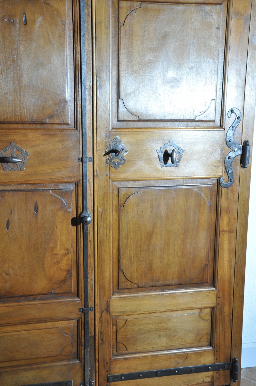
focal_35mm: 45
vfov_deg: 43.7
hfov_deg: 29.8
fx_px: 481
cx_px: 128
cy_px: 193
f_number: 5.6
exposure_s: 1/40
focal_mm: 30
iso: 800
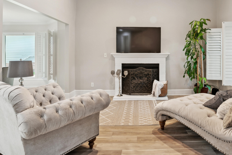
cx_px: 145
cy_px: 60
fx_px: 155
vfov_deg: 52.7
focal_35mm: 24
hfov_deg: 72.5
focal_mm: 17
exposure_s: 1/5
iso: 100
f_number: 8
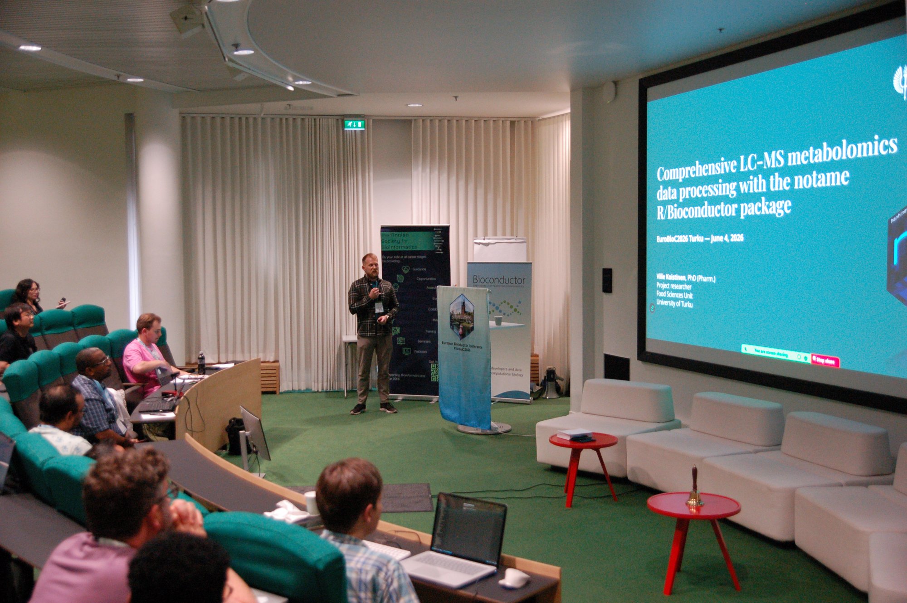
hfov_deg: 49.6
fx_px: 982
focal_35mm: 39
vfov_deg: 34.2
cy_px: 302
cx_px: 454
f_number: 2.8
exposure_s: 1/125
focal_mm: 26
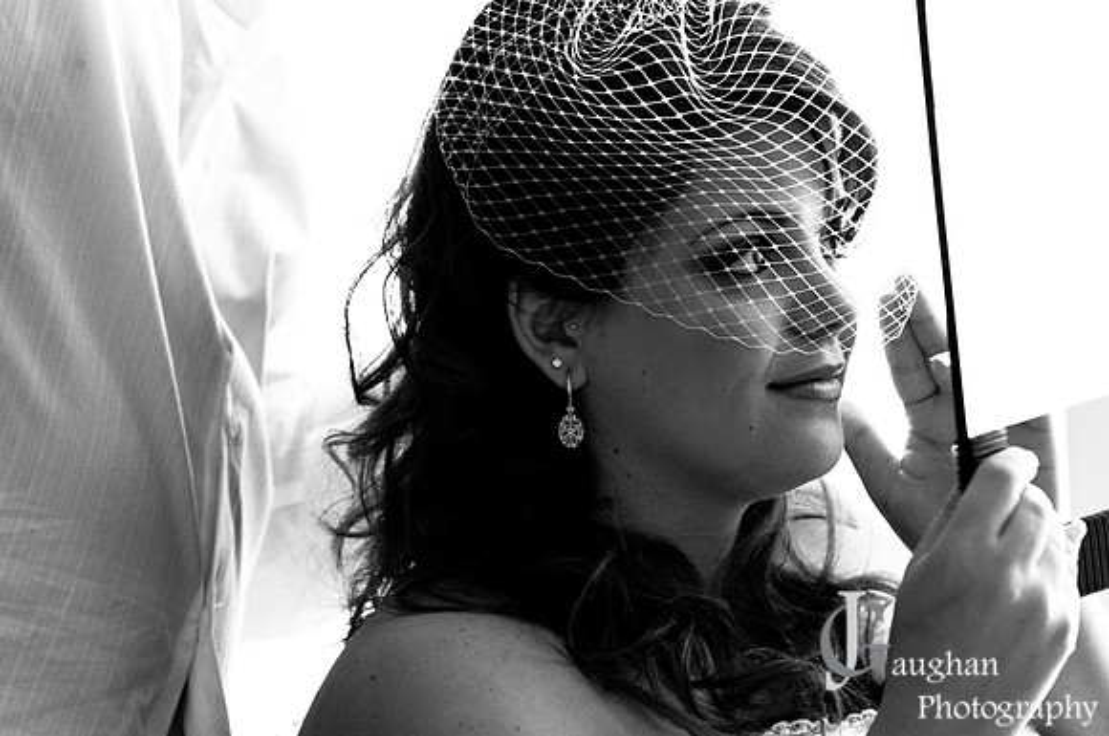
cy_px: 368
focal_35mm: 218
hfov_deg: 9.5
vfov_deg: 6.3
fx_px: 6691
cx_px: 554
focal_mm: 145
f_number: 3.5
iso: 800
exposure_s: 1/40
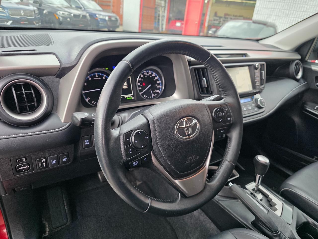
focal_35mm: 23
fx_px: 211
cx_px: 159
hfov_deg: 73.9
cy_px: 120
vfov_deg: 58.9
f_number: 1.7
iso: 200
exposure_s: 1/120
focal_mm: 6.3
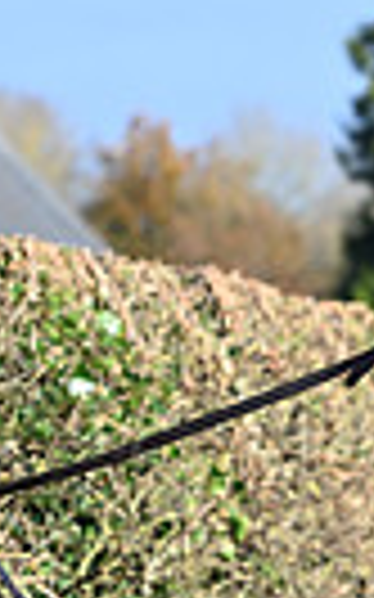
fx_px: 9061
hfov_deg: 2.3
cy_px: 375
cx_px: 1122
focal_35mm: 555
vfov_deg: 3.8
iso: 320
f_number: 4.5
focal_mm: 125
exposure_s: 1/1000
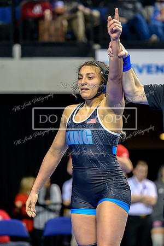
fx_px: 1446
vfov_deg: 9.7
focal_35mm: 212
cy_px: 123
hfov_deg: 6.5
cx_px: 80
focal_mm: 140
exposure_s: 1/1000
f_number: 2.8
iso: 3200
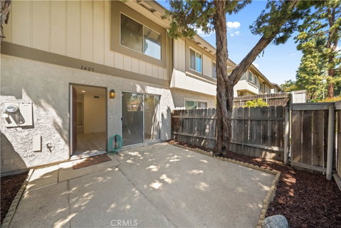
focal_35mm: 12
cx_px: 170
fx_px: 114
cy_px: 114
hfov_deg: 112.6
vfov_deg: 90.1
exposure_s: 1/125
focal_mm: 12
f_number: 5.6
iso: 640
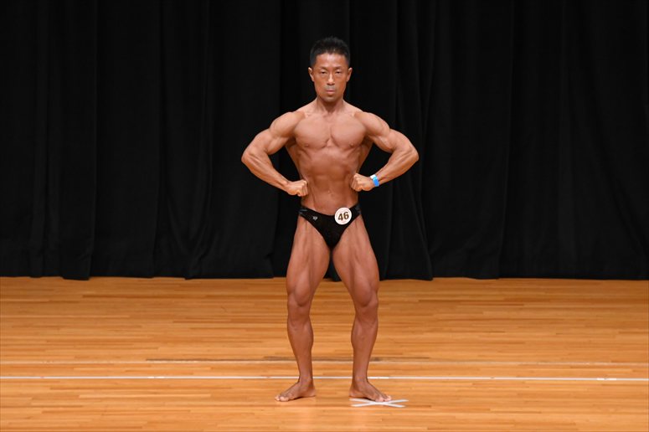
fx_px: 5406
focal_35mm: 300
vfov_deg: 4.6
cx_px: 324
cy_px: 216
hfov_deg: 6.9
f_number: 5.6
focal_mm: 200
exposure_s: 1/400
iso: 3200
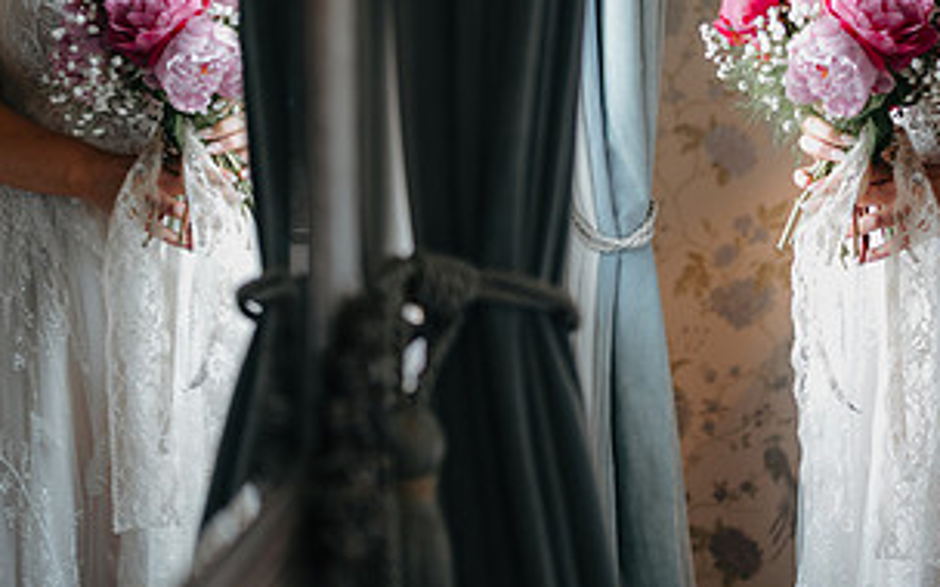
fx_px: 1870
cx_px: 476
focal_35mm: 73
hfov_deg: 28.2
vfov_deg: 17.5
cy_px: 10
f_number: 1.4
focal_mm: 35
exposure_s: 1/200
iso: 200
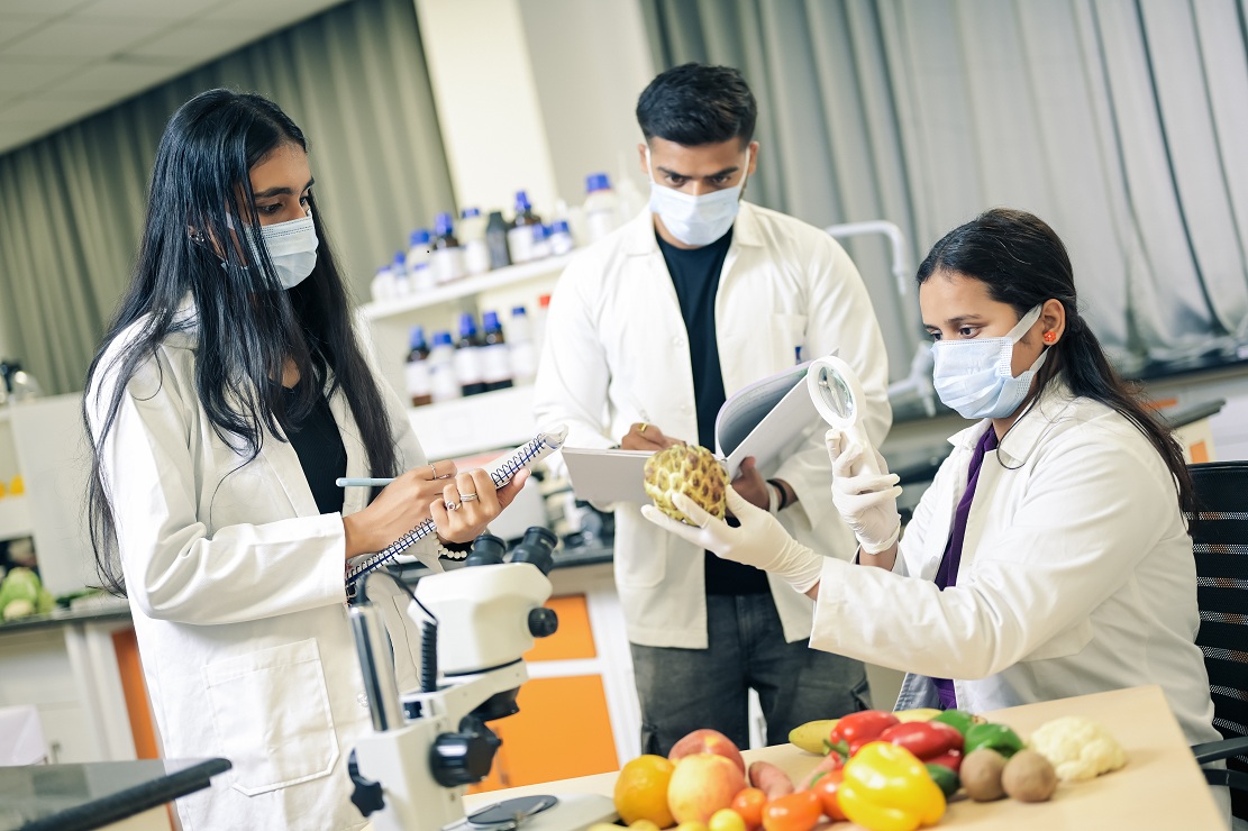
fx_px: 1733
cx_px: 624
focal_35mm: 50
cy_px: 416
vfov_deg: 27.0
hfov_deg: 39.6
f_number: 1.8
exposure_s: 1/50
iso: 160
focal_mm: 50
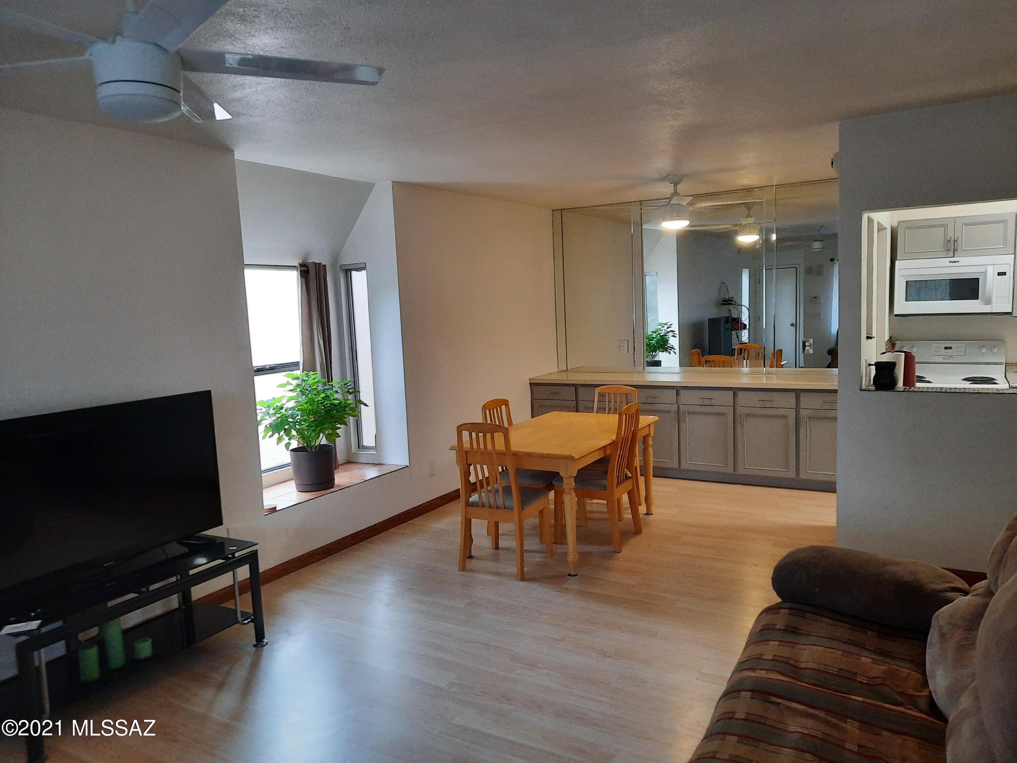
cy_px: 382
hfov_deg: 69.4
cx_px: 508
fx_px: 734
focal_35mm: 25
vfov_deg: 54.9
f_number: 2
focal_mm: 4.6
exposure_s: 1/60
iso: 400
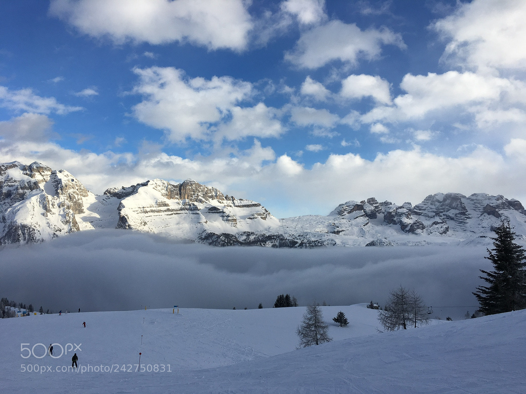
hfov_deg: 61.7
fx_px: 441
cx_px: 263
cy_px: 197
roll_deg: -0.5
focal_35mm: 29
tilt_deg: +4.7
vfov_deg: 48.2
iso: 25
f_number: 2.2
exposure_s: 1/1748
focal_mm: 4.15
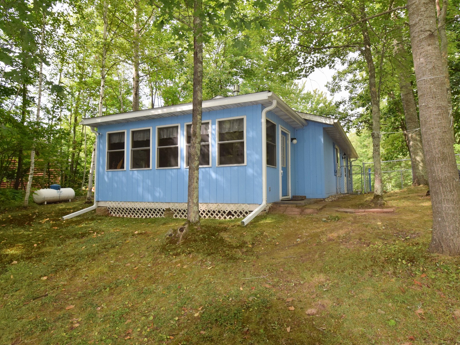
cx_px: 251
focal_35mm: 20
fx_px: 266
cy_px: 167
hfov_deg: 81.5
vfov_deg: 66.0
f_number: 9
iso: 320
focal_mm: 10
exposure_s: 1/200
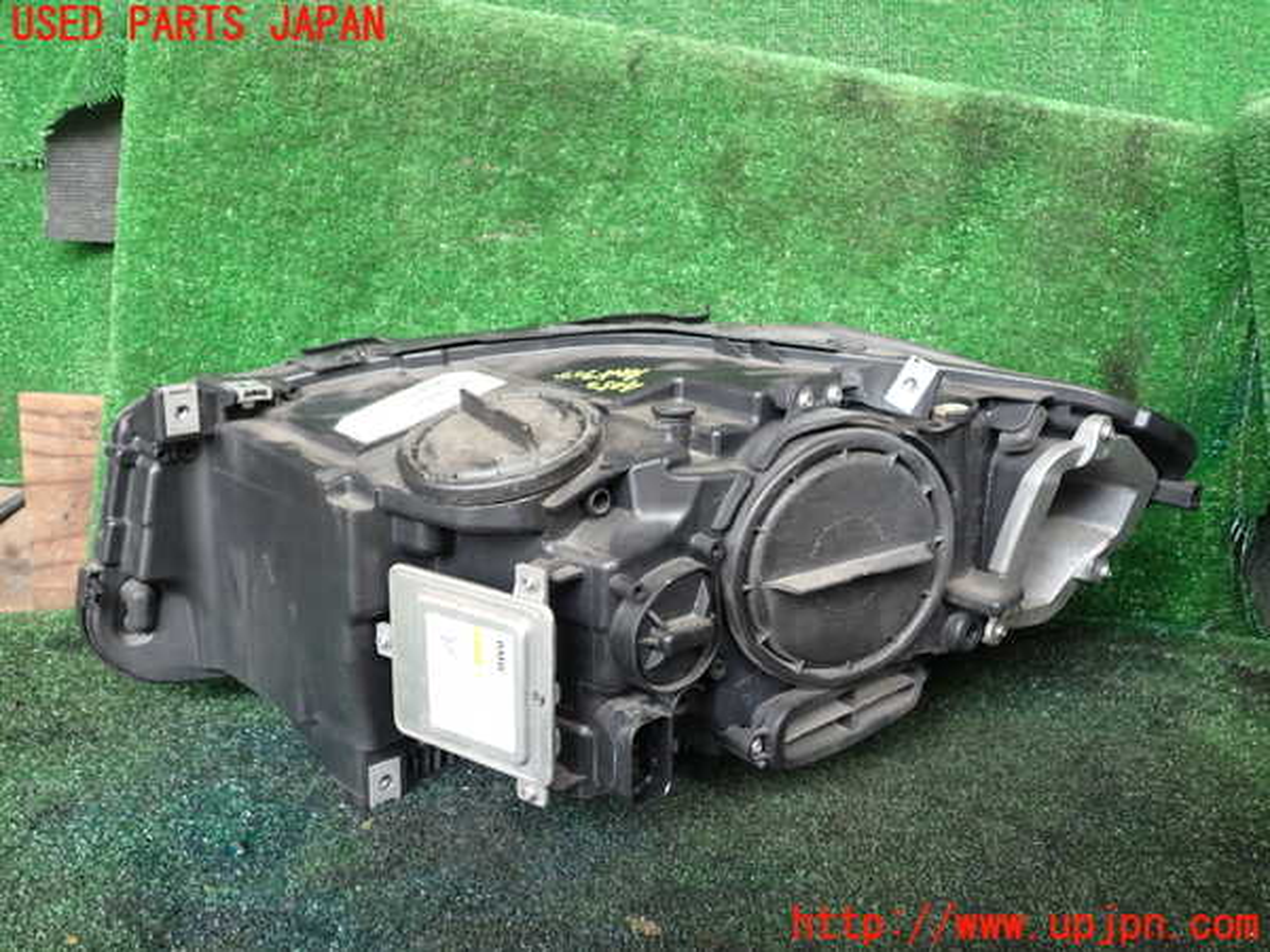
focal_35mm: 30
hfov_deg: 60.0
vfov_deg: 46.8
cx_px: 635
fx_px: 1101
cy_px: 476
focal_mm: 5.4
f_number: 2.3
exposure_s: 1/60
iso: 100
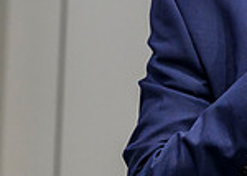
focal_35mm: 439
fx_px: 3078
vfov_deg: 3.3
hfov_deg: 4.6
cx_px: 370
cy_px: -28
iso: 3200
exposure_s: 1/250
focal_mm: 100
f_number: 3.2
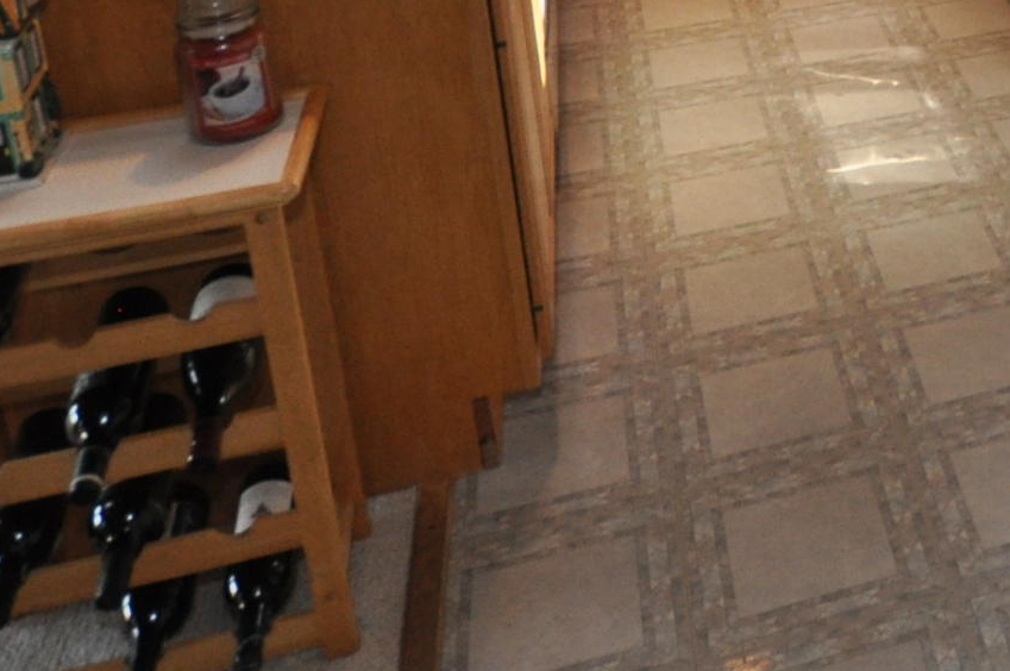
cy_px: -226
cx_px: 1187
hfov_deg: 31.8
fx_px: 1485
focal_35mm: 53
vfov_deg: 22.5
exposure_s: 1/60
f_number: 4
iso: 800
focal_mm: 10
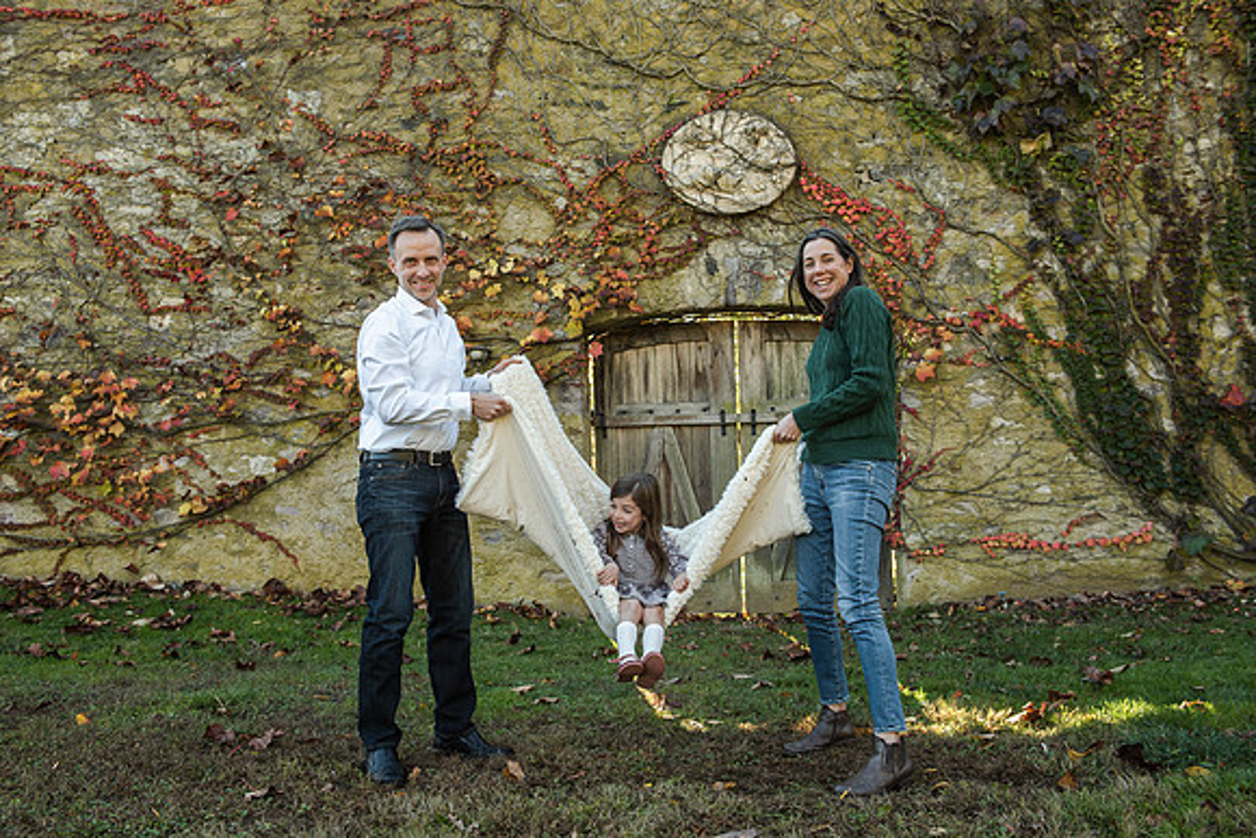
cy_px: 419
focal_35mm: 32
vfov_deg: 41.1
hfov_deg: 58.7
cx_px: 628
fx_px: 1117
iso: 640
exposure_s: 1/250
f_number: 5.6
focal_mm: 32
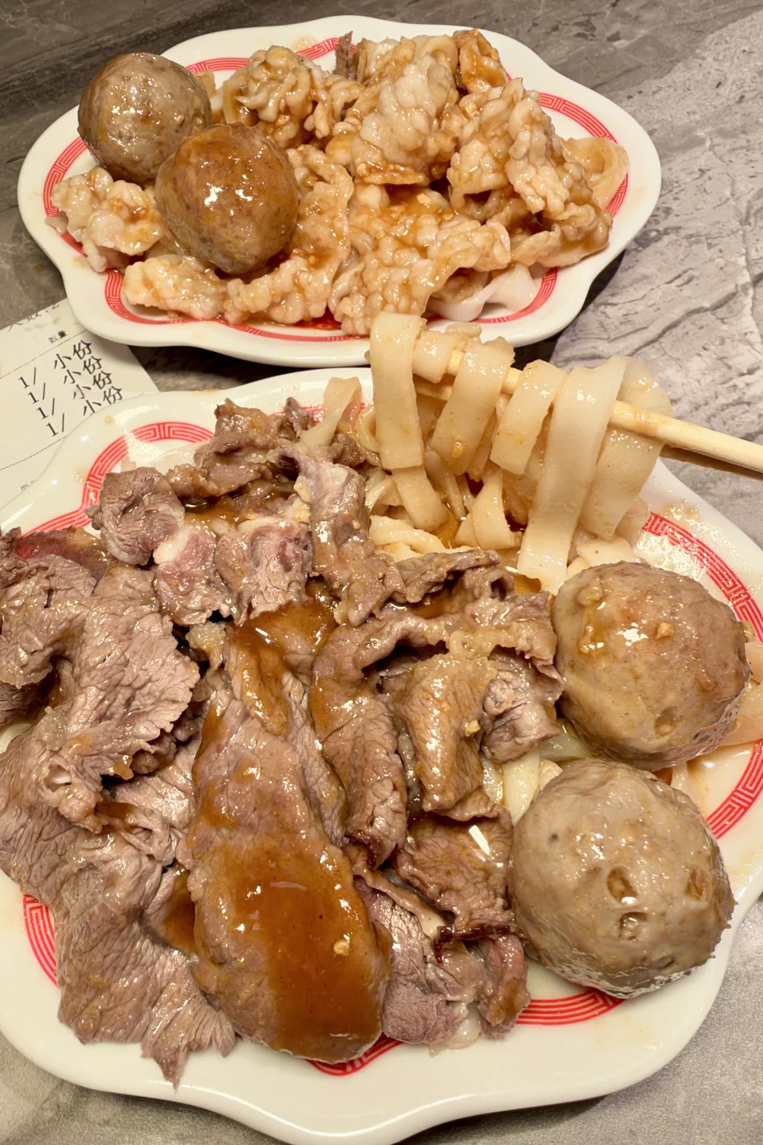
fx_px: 858
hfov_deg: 47.9
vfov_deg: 67.4
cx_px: 350
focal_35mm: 27
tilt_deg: -57.3
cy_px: 577
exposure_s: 1/100
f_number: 2.2
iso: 64
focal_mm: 2.22
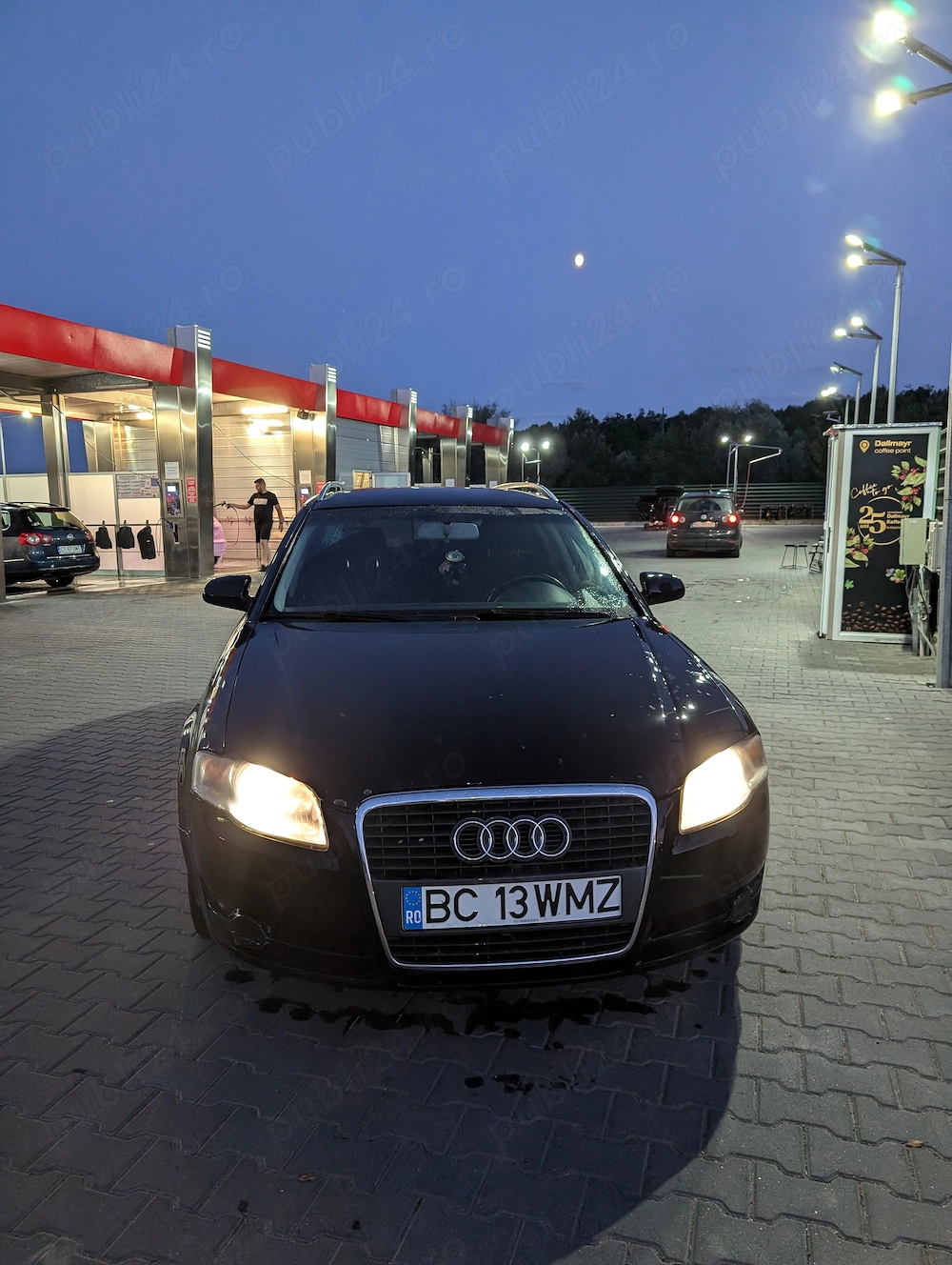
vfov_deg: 71.5
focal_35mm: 24
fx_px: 878
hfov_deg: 56.9
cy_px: 632
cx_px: 476
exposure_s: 1/25
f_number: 1.68
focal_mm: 6.9
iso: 118
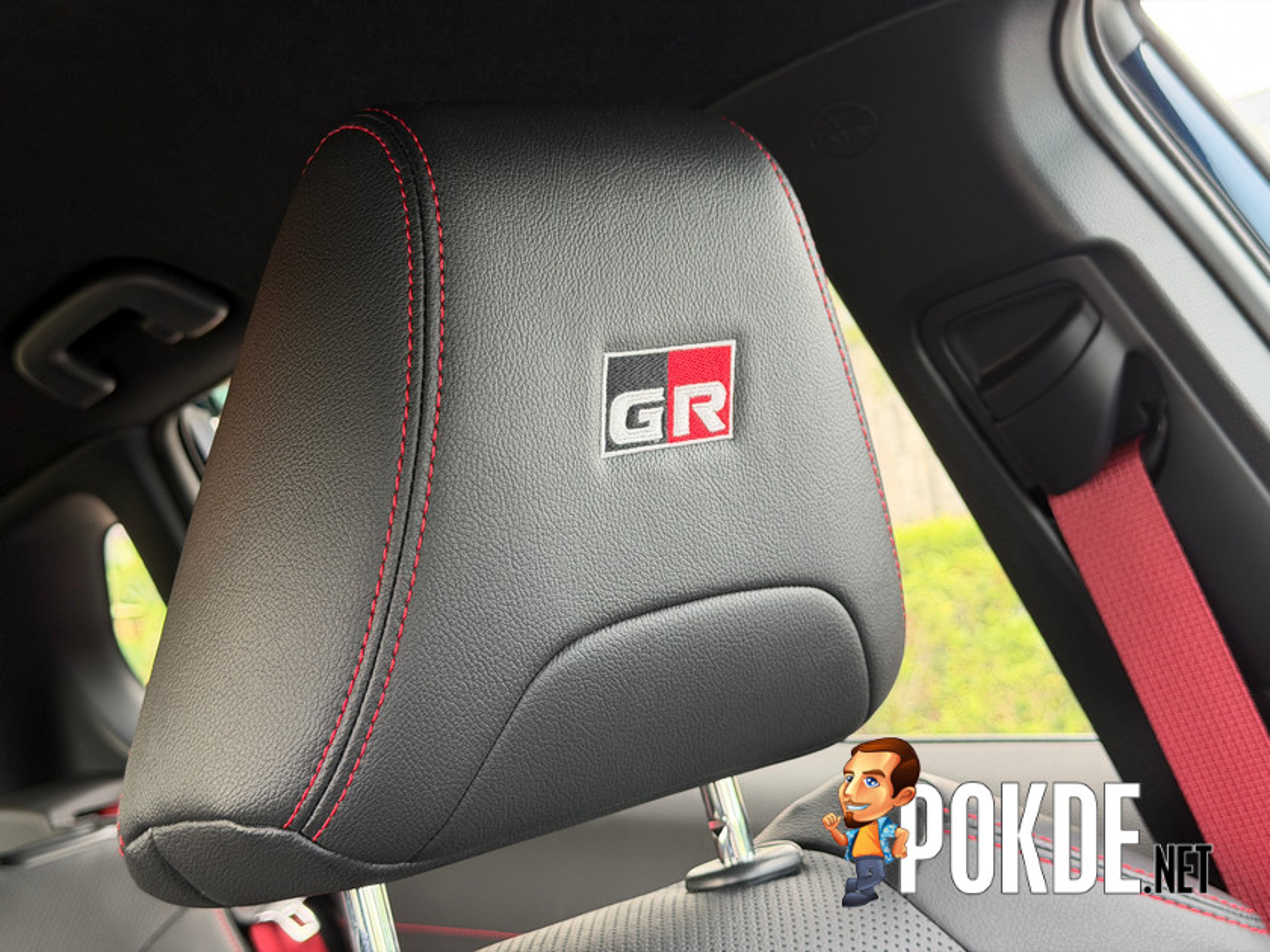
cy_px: 476
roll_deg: +10.0
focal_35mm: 48
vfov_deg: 30.3
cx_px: 635
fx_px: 1761
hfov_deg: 39.7
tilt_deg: +1.4
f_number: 1.78
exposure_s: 1/60
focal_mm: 6.76
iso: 125
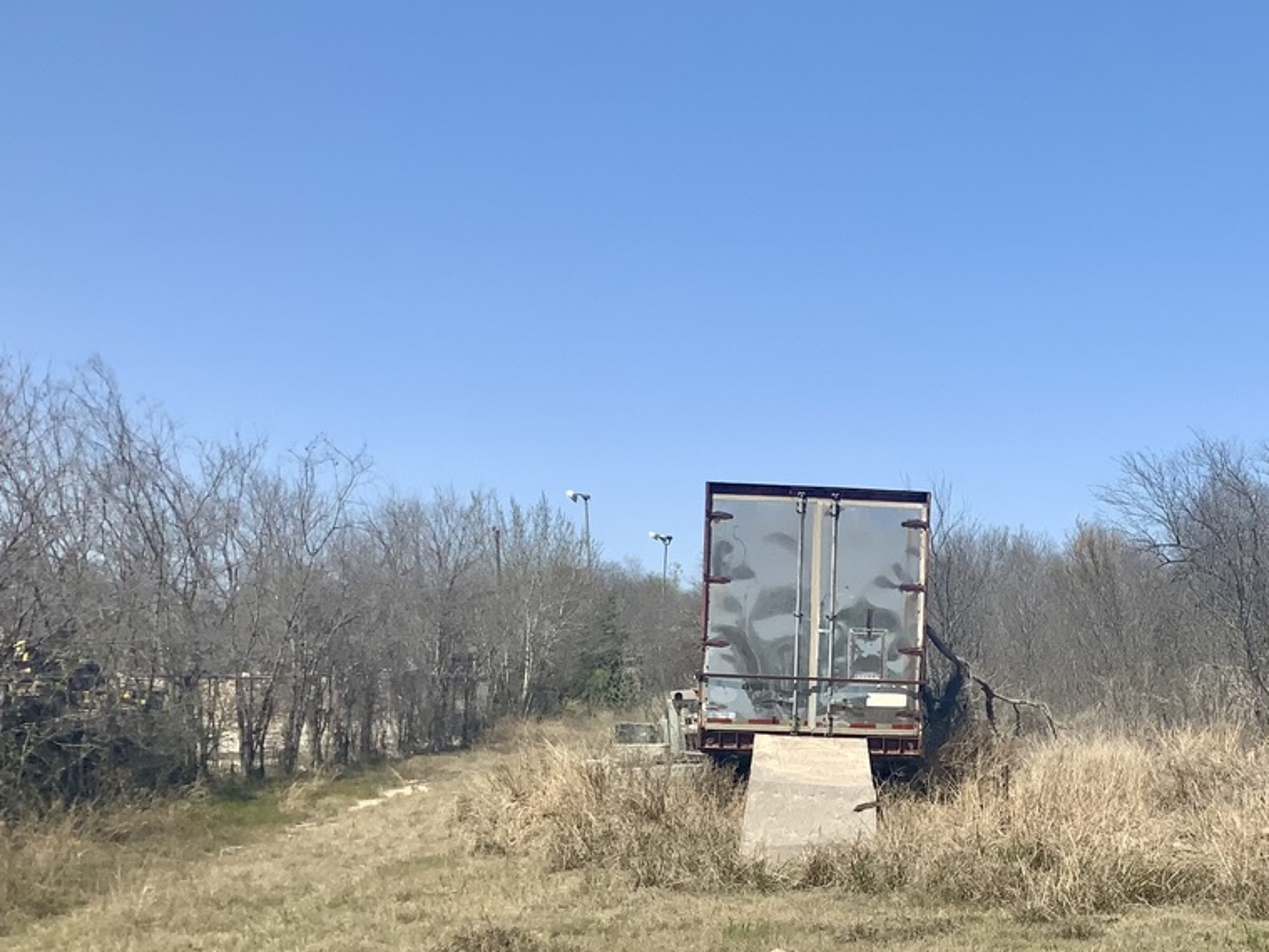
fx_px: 2016
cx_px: 1007
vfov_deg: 26.4
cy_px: 651
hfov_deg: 34.0
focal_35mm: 55
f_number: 1.8
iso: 16
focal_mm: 3
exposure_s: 1/2427
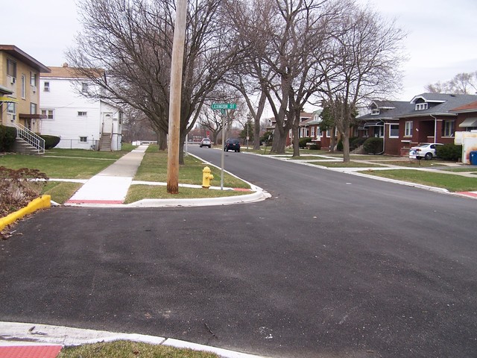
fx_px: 524
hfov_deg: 49.0
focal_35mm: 38
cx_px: 238
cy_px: 179
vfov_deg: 37.7
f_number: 2.8
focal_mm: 6.3
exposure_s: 1/125
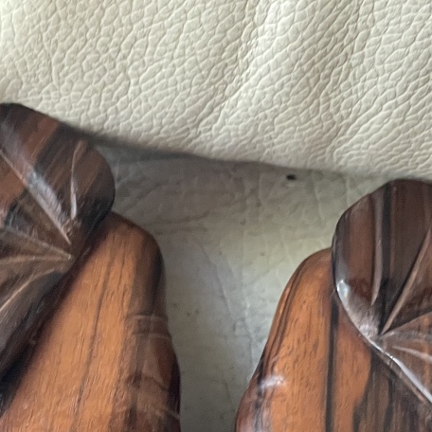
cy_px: 382
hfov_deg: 14.4
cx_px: 177
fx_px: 1708
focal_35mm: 121
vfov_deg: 14.3
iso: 250
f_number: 2
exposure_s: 1/60
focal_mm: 6
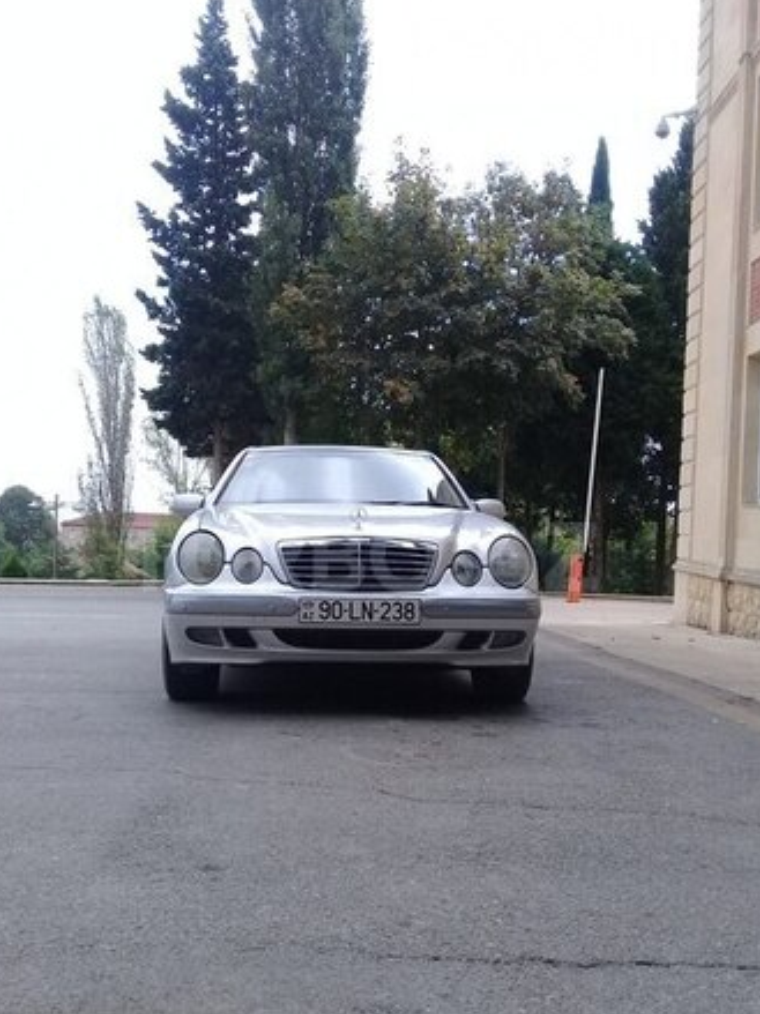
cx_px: 360
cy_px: 557
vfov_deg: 52.6
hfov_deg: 40.7
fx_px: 1025
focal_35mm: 35
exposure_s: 1/602
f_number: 2.2
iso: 50
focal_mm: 3.3
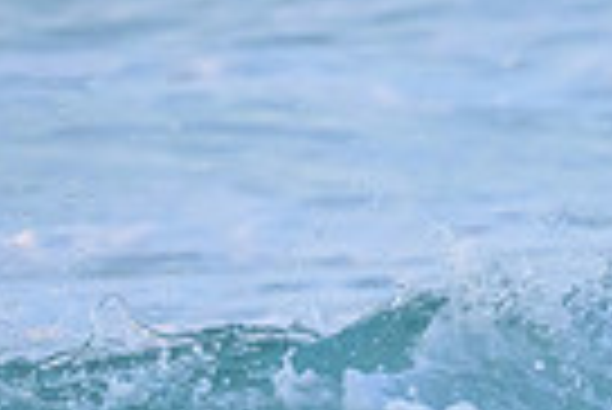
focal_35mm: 2087
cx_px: 1220
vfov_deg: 0.7
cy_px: 651
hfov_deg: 1.0
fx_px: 35516
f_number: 10
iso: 6400
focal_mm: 490
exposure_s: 1/1250
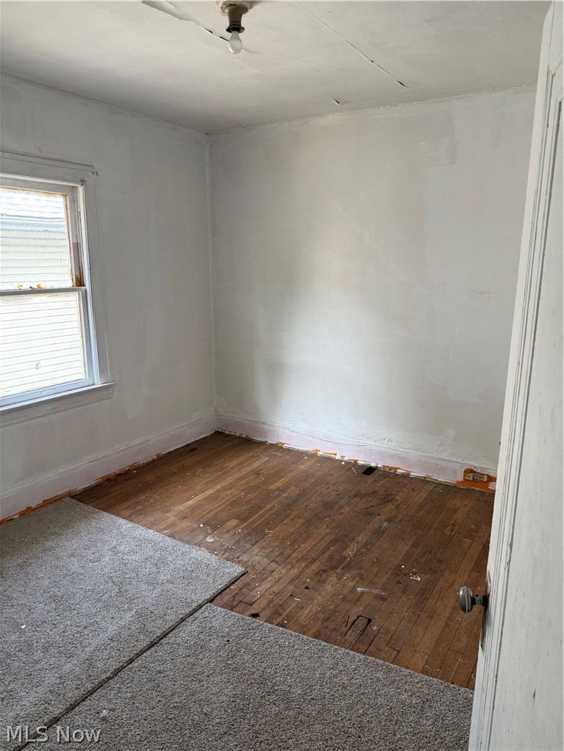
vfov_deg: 71.6
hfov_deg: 56.8
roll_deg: -0.7
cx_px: 282
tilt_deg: -11.8
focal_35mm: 24
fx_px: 521
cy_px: 376
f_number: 1.78
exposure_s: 1/121
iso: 200
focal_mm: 6.76
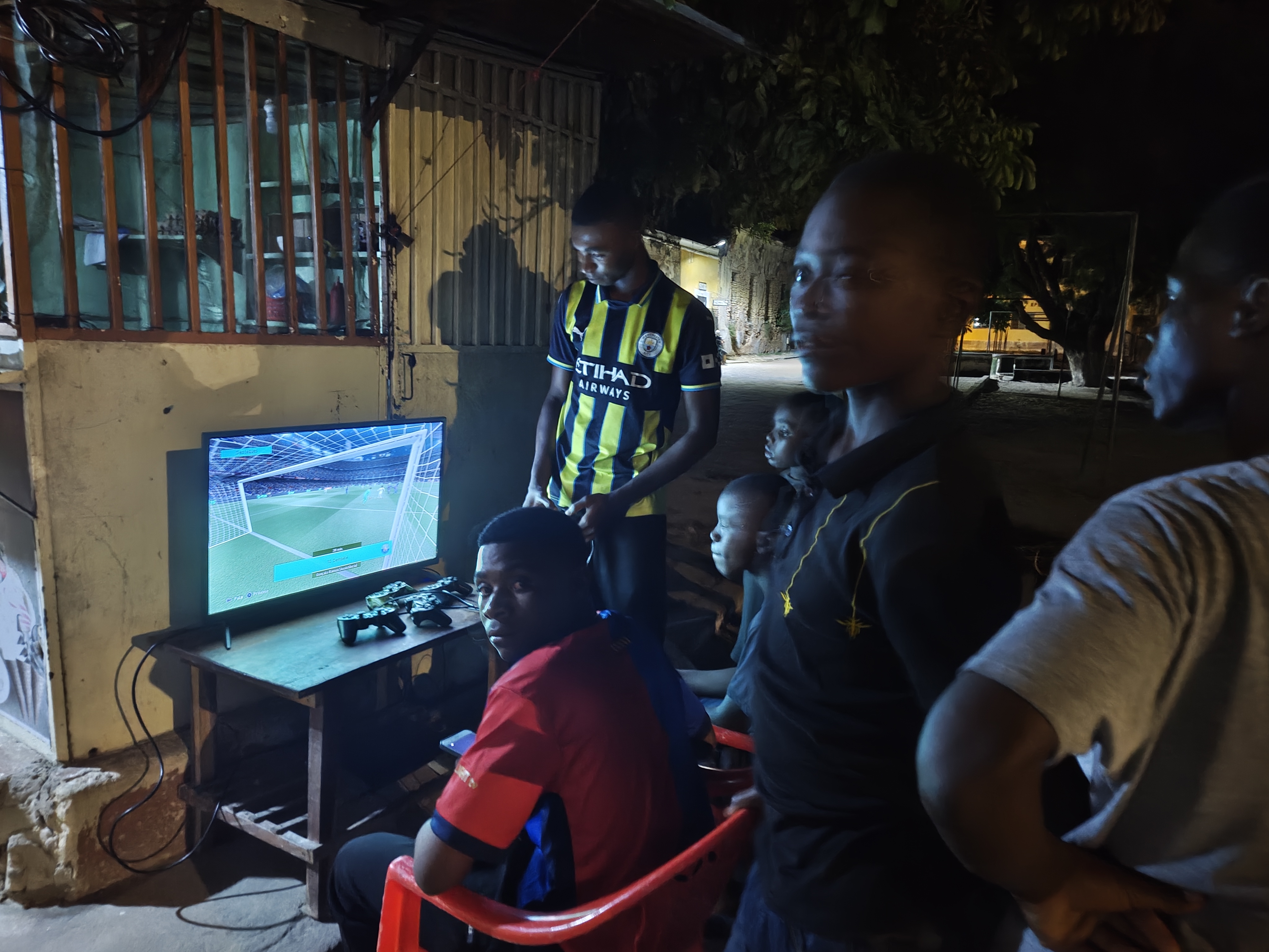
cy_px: 476
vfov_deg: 56.8
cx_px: 634
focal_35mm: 24
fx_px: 880
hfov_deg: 71.6
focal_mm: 5.56
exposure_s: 1/10
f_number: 1.88
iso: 11756
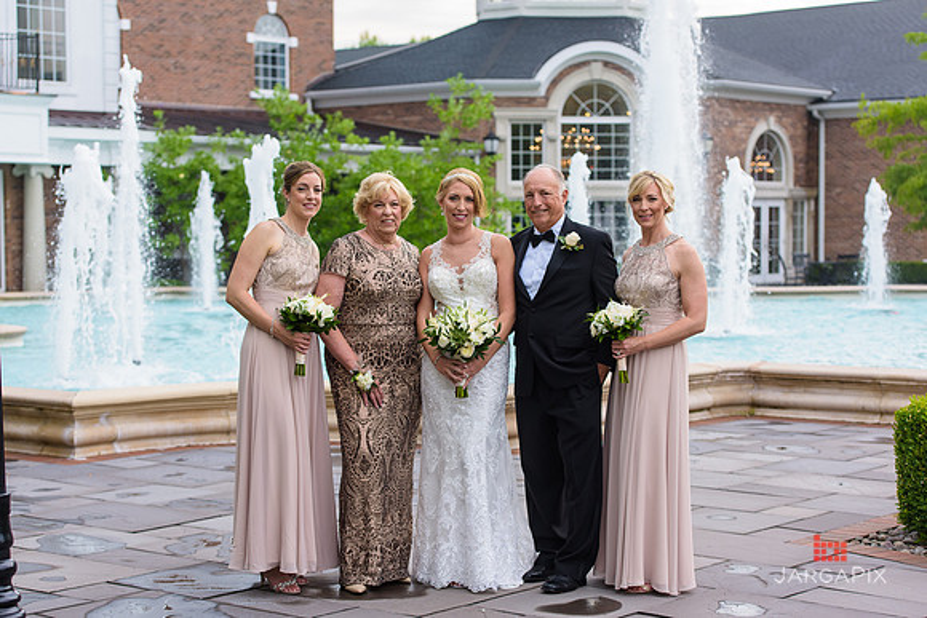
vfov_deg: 19.5
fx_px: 1803
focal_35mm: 70
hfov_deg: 28.8
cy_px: 309
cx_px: 464
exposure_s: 1/640
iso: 400
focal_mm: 70
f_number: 4
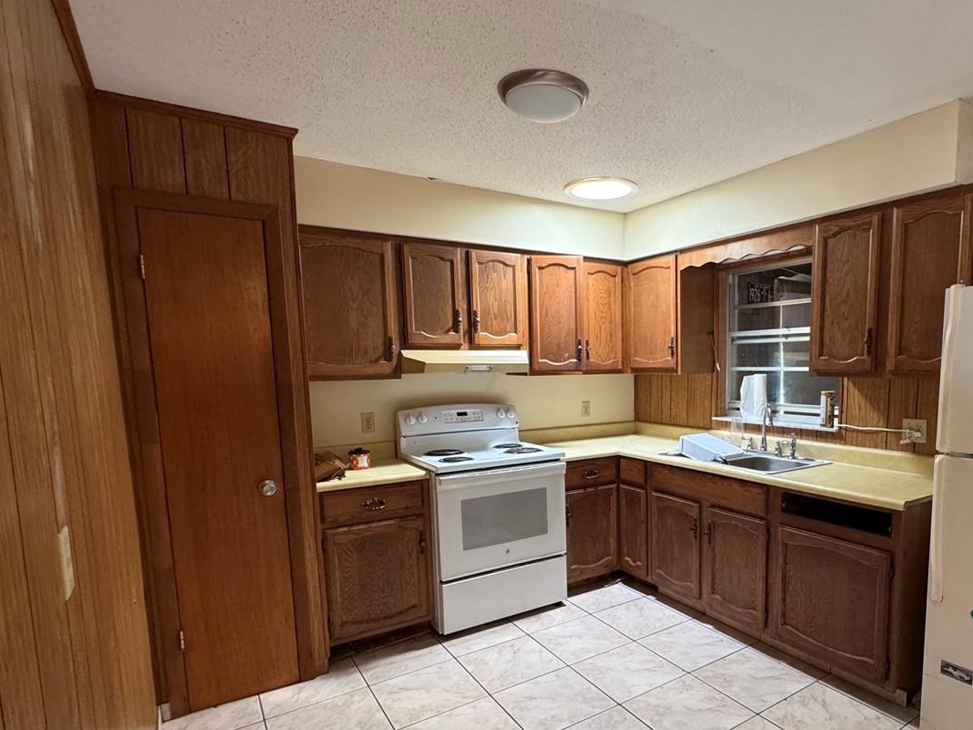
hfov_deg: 77.3
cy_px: 432
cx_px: 619
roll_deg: +0.4
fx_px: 590
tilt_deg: -6.9
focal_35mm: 21
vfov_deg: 63.0
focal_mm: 2.22
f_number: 2.2
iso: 320
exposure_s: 1/84
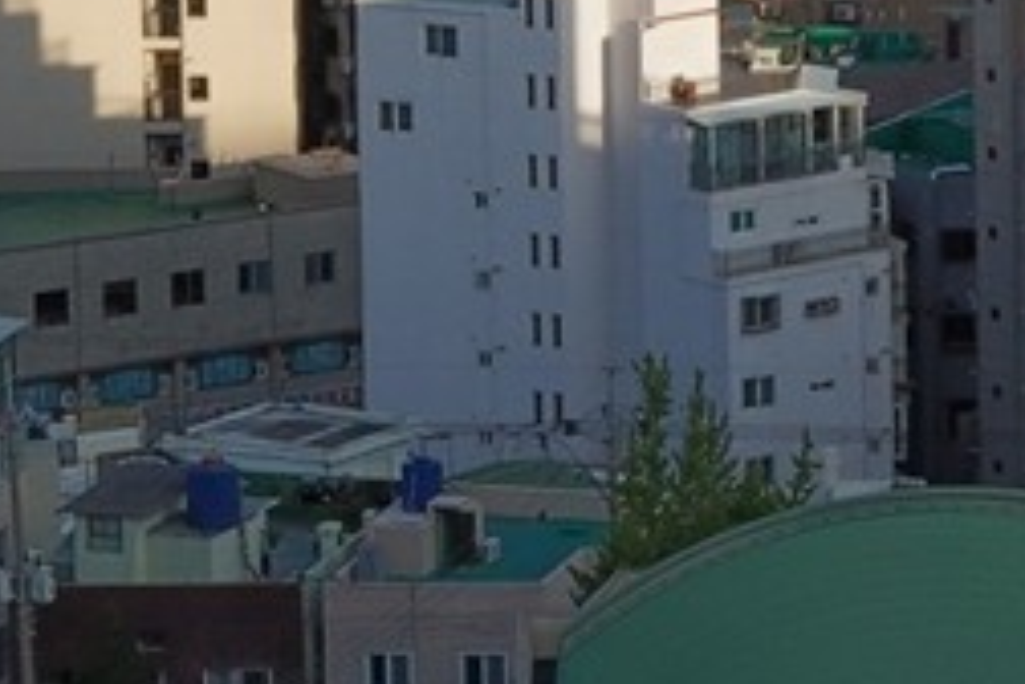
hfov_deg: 7.4
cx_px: 927
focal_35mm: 278
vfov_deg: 4.9
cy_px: -753
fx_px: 7915
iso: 400
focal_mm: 35
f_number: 20
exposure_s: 1/125
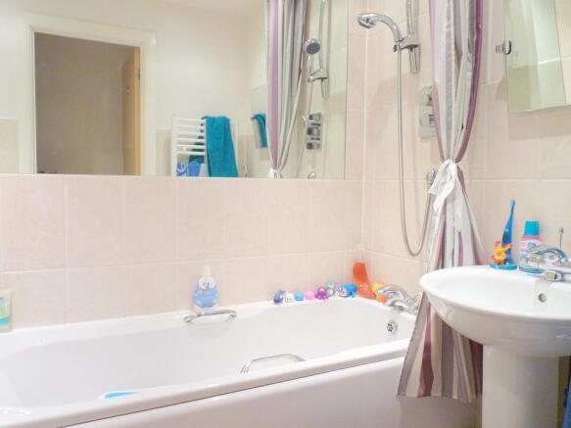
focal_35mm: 27
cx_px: 286
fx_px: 445
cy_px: 214
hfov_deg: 65.3
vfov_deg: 51.3
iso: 250
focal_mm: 4.8
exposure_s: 1/30
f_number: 2.8
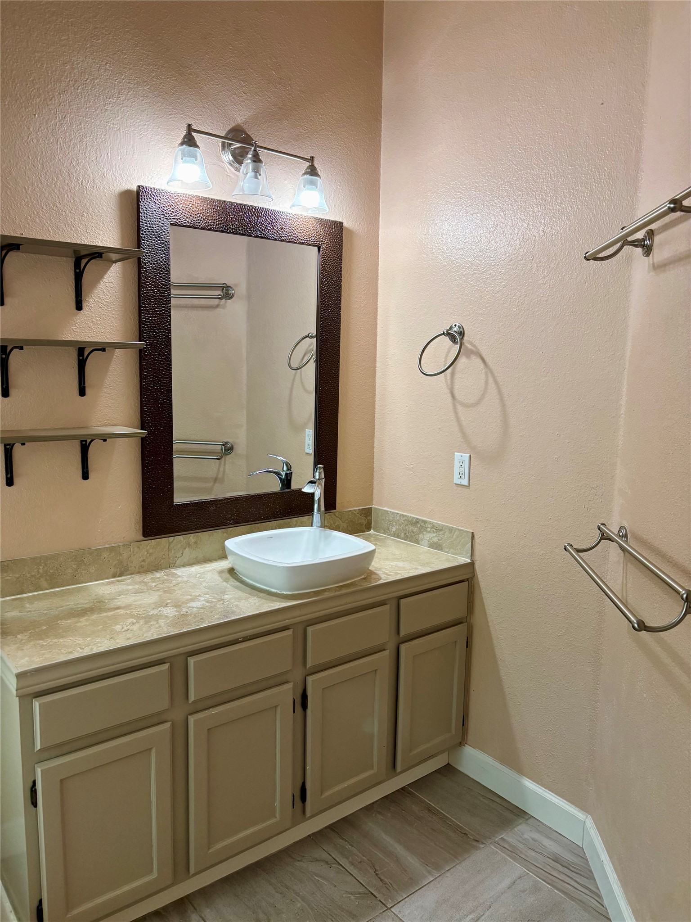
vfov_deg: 67.3
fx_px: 692
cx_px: 346
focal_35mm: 26
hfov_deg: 53.1
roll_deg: -1.5
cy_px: 461
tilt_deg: -7.9
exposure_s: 1/120
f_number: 1.6
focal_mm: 5.96
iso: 160
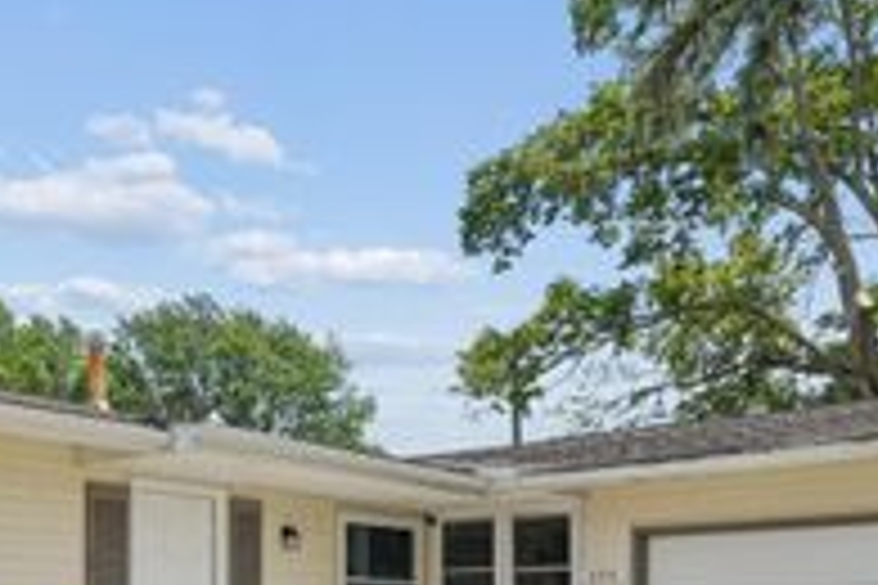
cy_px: 529
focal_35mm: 42
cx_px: 320
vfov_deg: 30.3
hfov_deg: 45.7
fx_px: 1031
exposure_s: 1/320
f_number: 7.1
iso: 100
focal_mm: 11
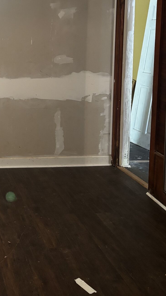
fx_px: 391
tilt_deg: -4.7
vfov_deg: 40.3
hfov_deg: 22.7
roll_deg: -0.4
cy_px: 80
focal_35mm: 50
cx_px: -14
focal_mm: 5.96
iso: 400
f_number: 1.6
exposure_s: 1/60
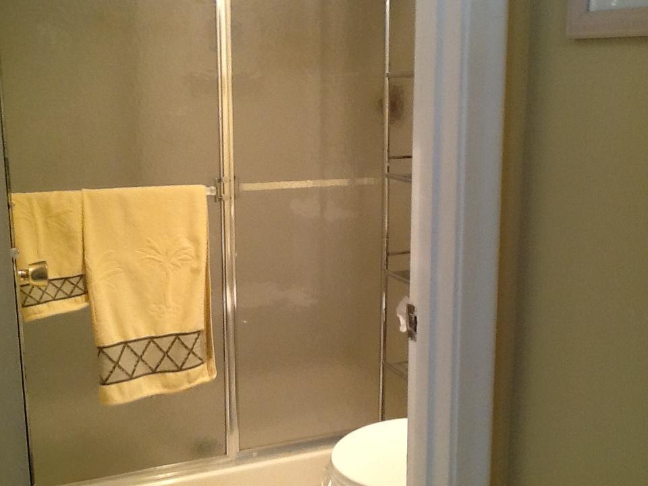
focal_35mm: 44
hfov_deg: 42.9
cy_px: 243
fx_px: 824
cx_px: 324
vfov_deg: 32.9
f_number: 2.4
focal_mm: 2.03
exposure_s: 1/33
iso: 64
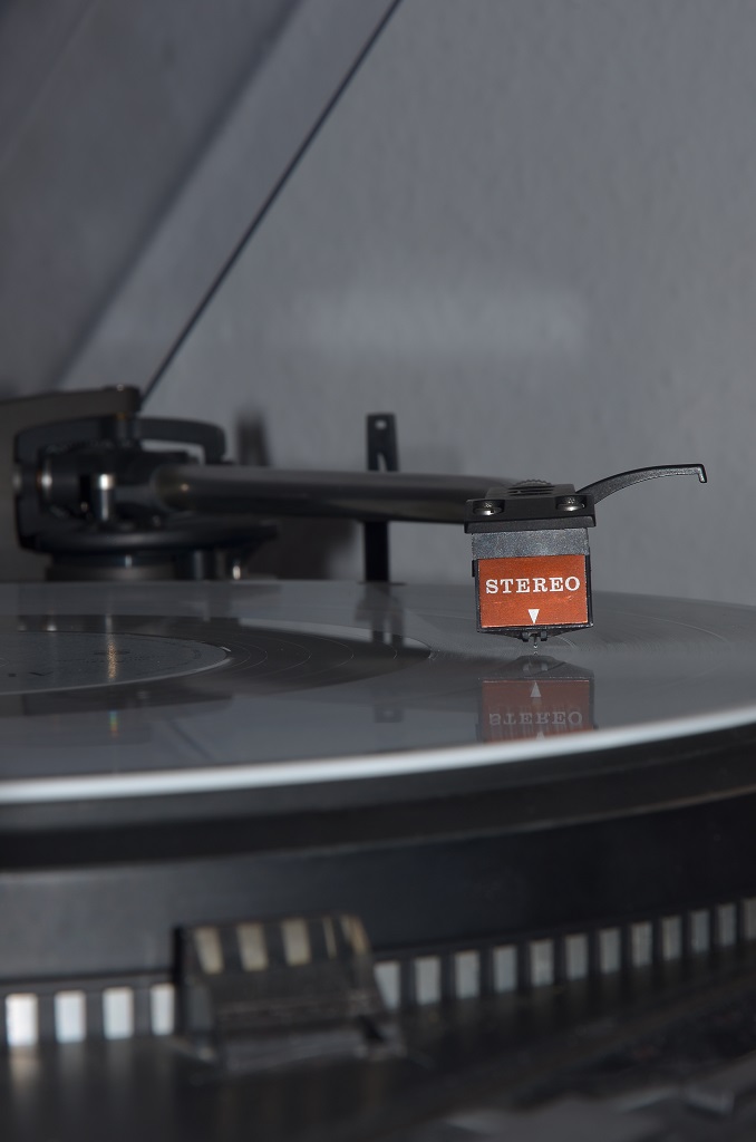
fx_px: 4035
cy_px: 571
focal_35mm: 128
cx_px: 378
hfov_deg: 10.7
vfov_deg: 16.1
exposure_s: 1/60
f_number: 16
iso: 100
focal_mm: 85
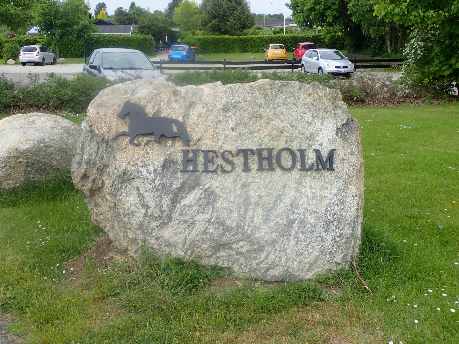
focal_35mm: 40
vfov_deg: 36.0
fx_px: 530
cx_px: 230
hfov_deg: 46.8
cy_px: 172
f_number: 4
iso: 100
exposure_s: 1/400
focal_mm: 7.34
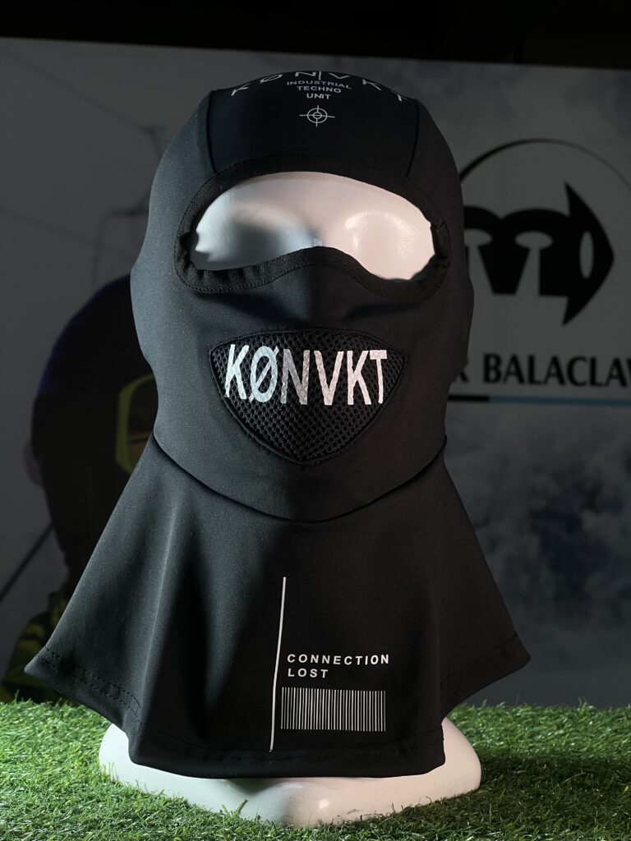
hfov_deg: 19.1
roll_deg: -0.7
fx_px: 1871
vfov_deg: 25.3
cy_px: 420
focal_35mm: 77
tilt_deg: +2.2
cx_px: 316
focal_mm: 9
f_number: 2.8
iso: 32
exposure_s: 1/99
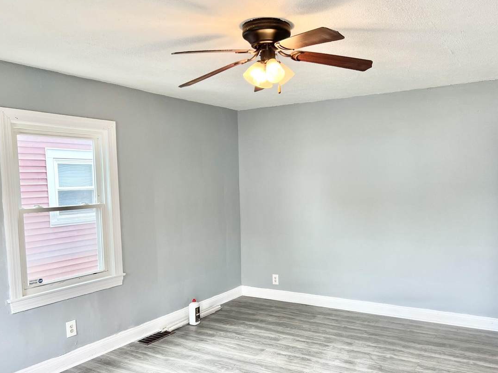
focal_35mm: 31
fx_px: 446
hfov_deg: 58.3
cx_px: 270
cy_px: 218
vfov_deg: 45.3
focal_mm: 5.7
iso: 64
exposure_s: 1/60
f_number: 1.5
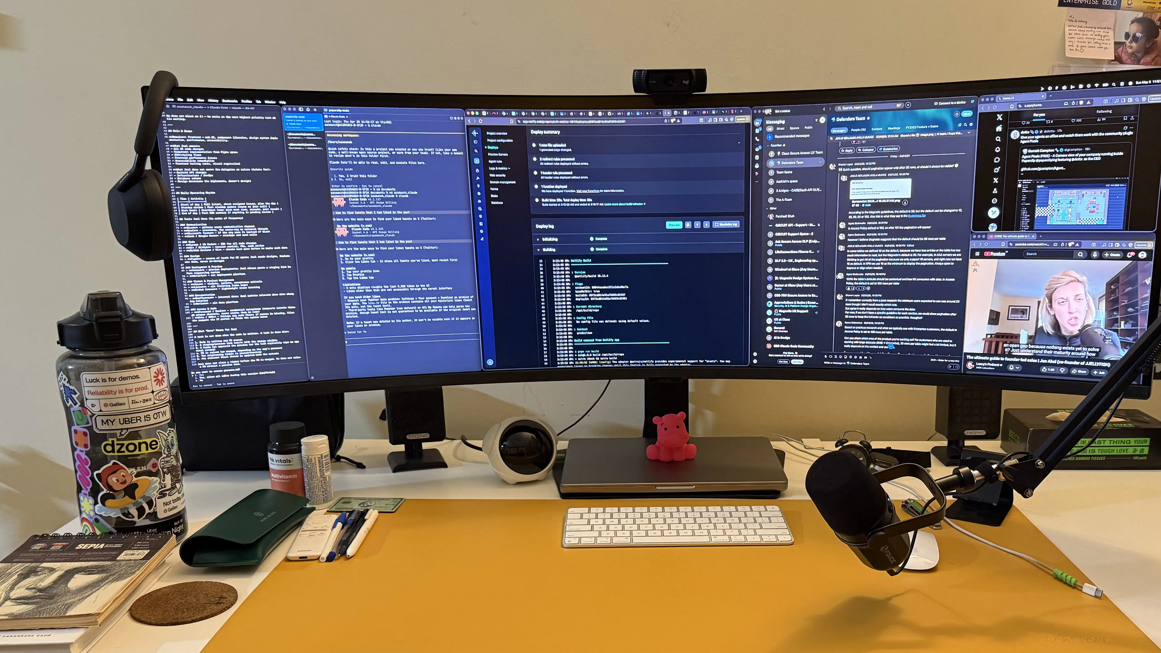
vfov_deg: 36.2
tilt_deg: -16.6
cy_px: 448
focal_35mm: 32
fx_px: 985
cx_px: 672
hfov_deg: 60.7
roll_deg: -0.6
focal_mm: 6.76
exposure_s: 1/50
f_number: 1.78
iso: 320
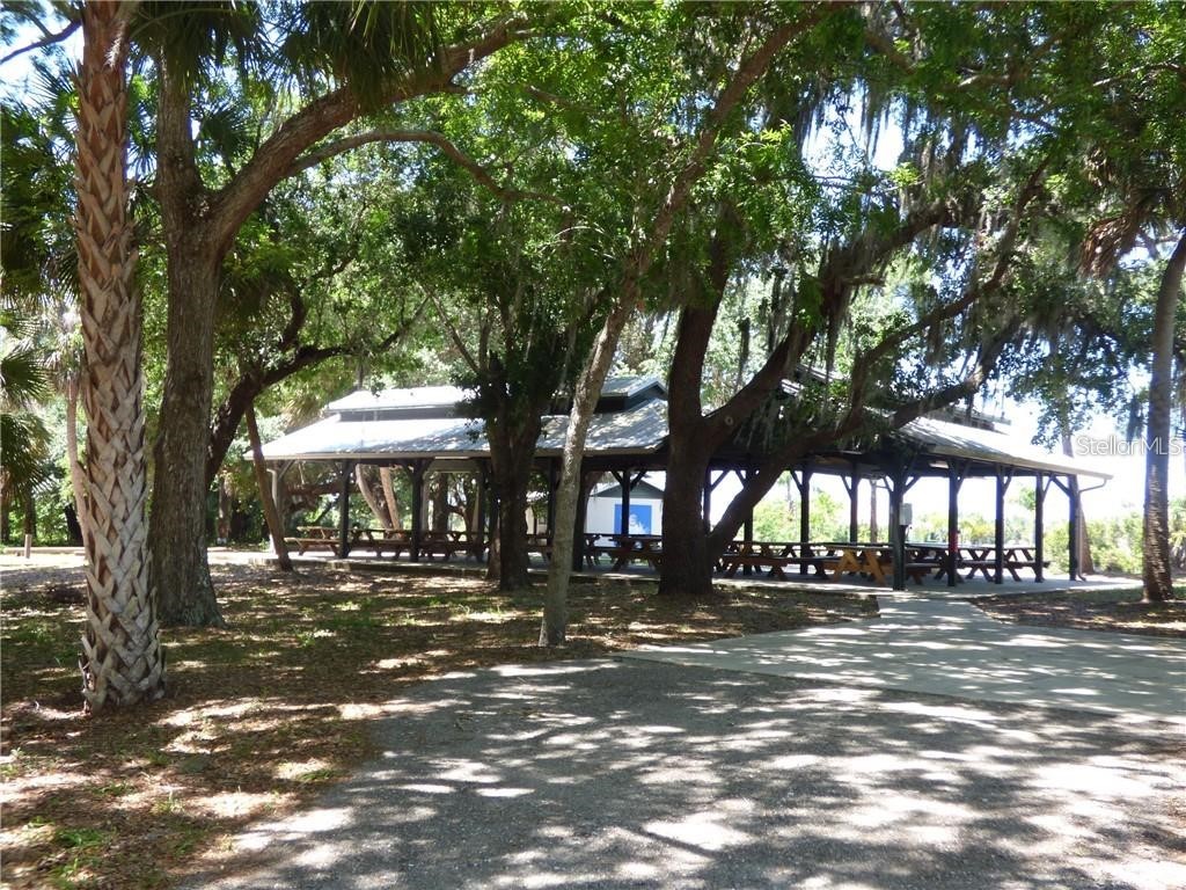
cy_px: 445
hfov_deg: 50.1
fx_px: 1268
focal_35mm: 37
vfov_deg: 38.7
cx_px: 593
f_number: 3.5
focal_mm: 6.47
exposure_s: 1/100
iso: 100
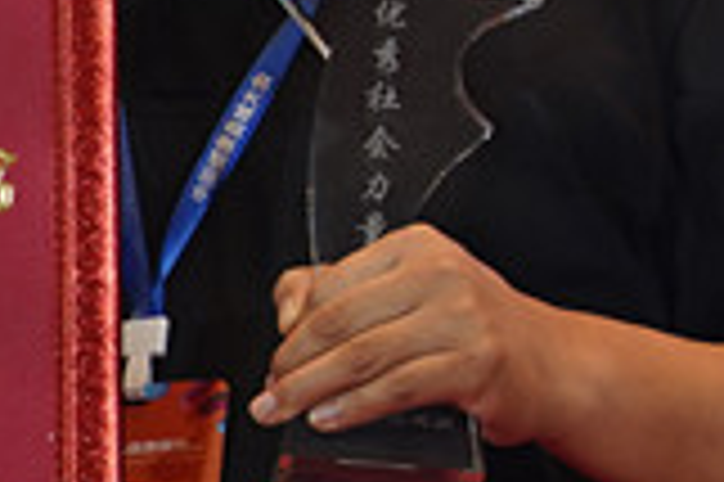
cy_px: -61
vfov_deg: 1.4
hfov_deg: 2.1
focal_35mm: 994
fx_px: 19970
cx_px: 1646
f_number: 2.8
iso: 400
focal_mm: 200
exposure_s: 1/160
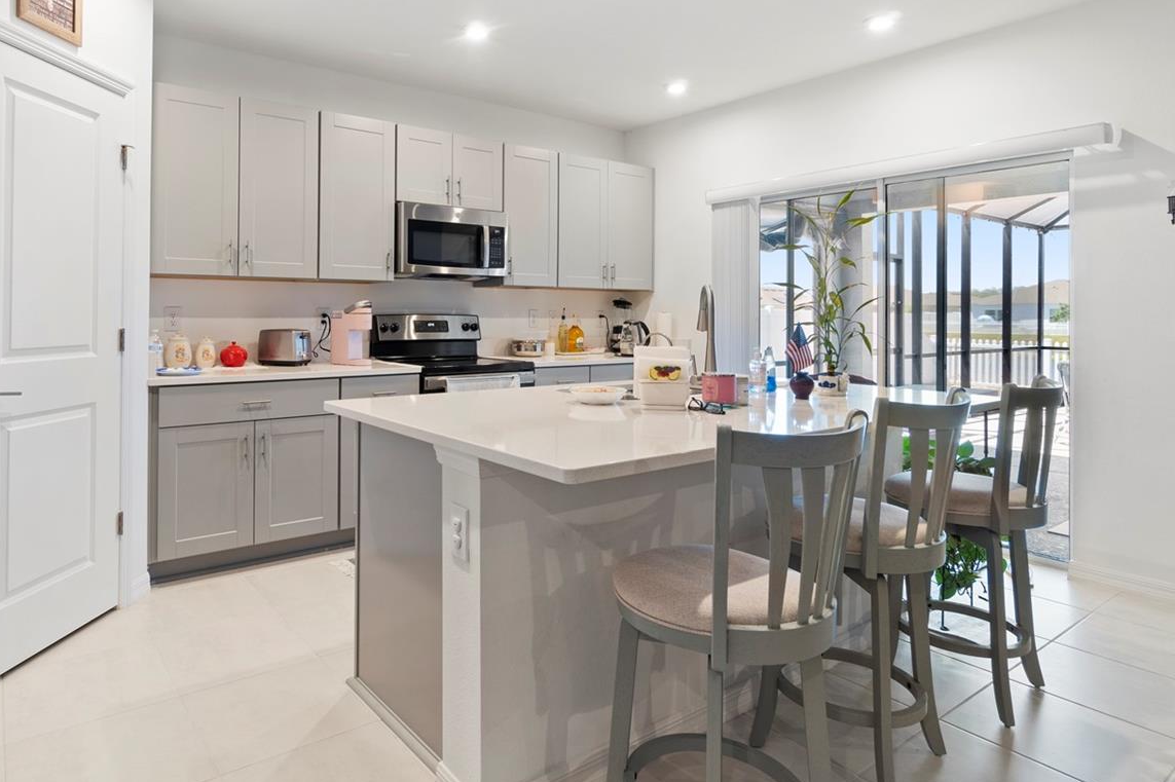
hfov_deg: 80.2
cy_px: 315
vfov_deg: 59.0
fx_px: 685
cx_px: 468
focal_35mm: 21
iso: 100
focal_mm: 10
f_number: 8
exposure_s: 1/1.25
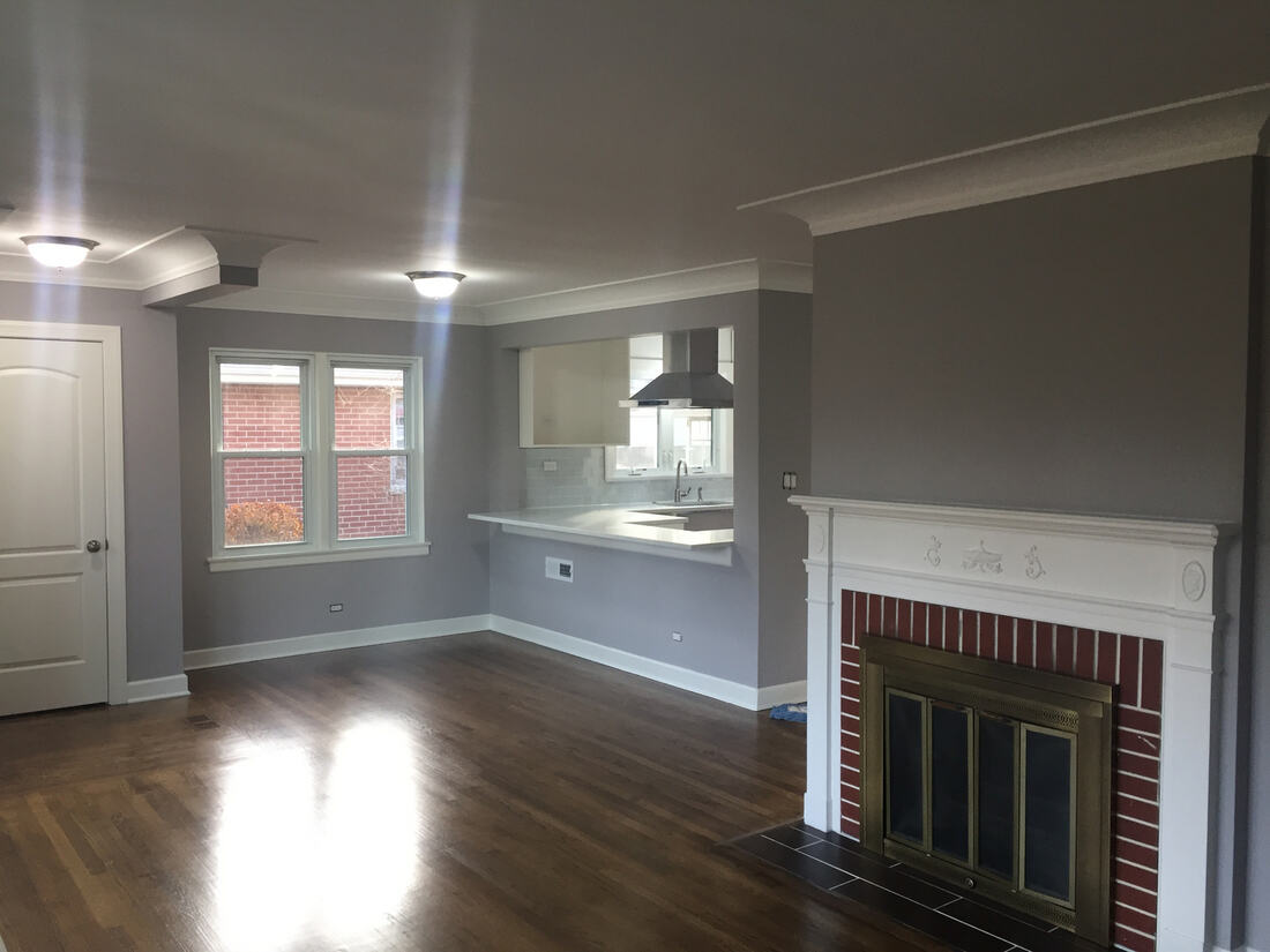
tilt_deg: -2.6
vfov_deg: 48.2
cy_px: 476
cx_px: 635
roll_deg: +0.3
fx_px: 1064
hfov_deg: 61.7
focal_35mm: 29
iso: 40
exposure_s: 1/40
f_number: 2.2
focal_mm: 4.15
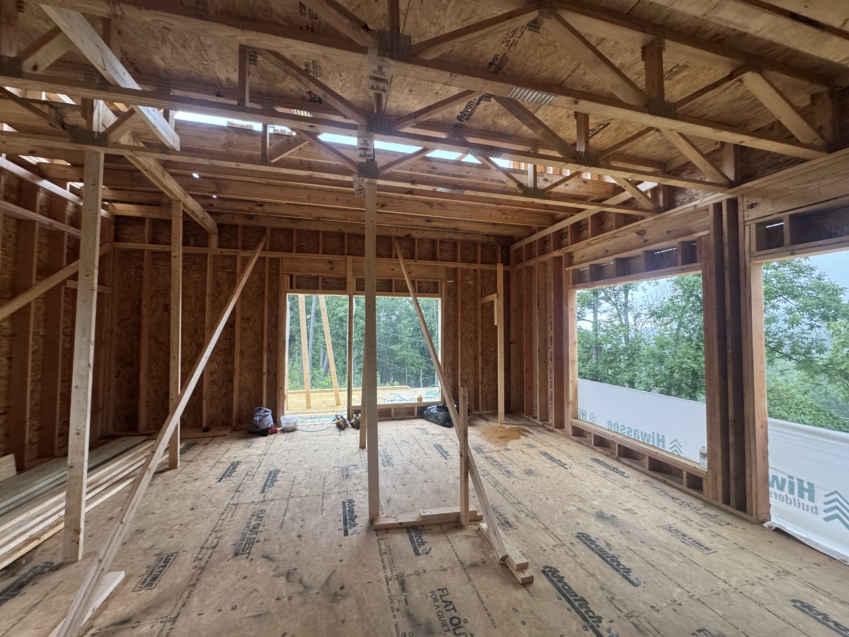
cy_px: 318
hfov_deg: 102.1
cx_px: 424
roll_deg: -0.3
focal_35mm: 14
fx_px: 343
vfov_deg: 85.7
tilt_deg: +0.8
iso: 320
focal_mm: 2.22
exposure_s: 1/94
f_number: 2.2
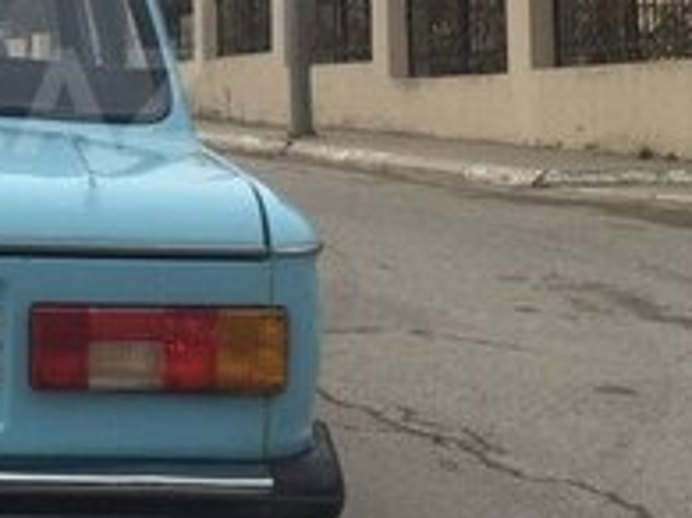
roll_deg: +0.9
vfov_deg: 15.0
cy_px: 101
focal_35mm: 98
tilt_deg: +1.6
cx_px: -160
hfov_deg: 18.8
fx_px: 1958
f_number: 2.2
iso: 32
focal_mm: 4.15
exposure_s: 1/2933
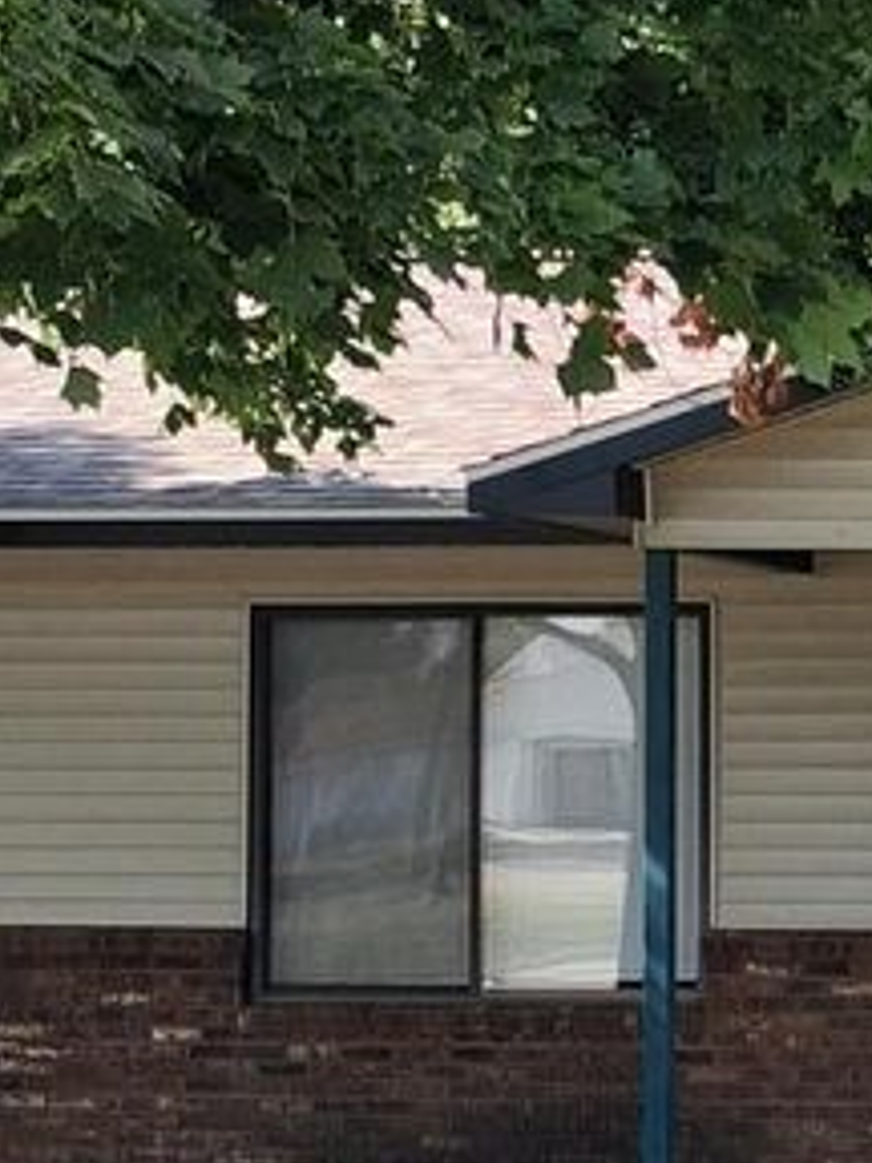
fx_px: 4299
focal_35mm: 128
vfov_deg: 15.4
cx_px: 1284
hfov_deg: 11.2
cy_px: 656
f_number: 1.8
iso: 25
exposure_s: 1/217
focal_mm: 4
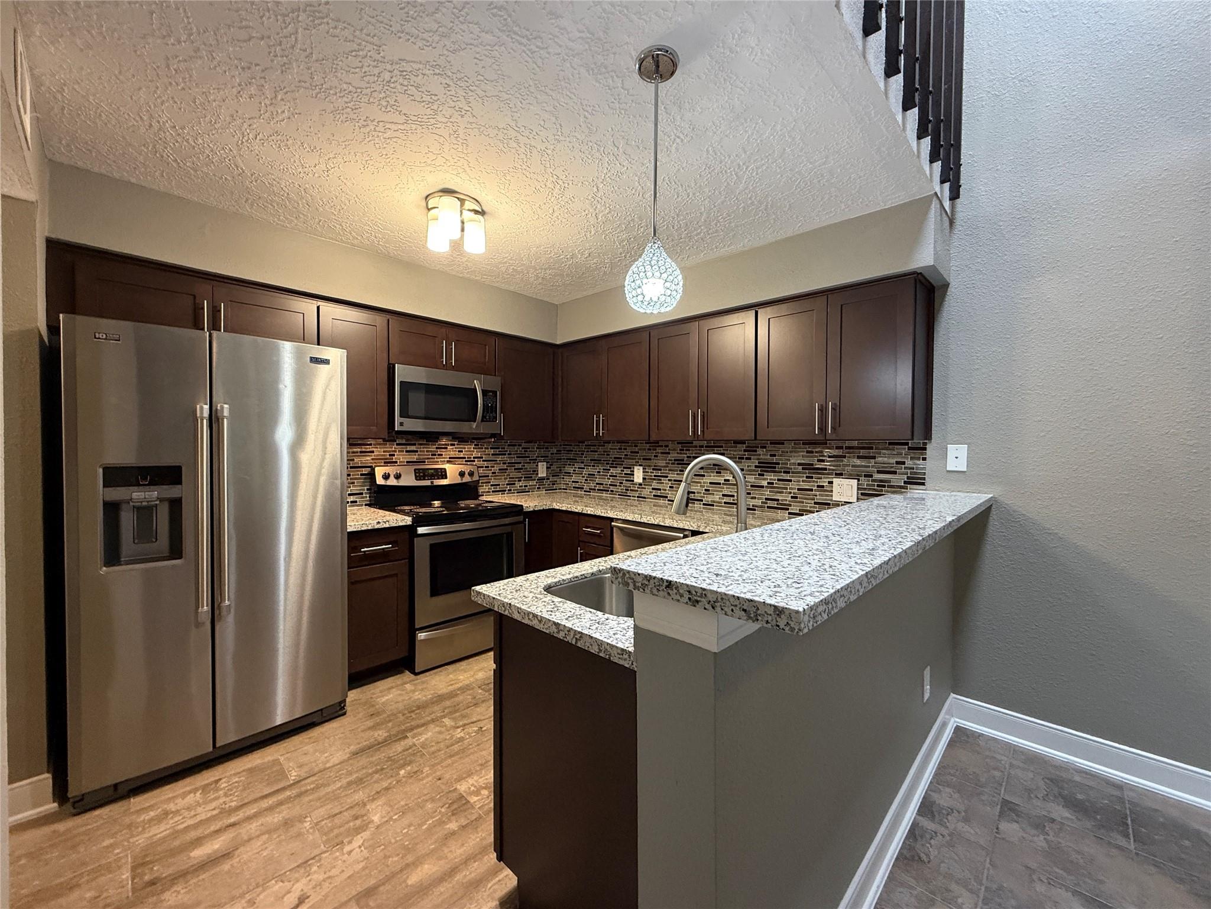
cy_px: 454
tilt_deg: -1.2
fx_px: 490
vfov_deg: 85.7
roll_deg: +0.6
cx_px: 606
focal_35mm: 14
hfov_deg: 102.1
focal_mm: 2.22
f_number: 2.2
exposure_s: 1/60
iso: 400
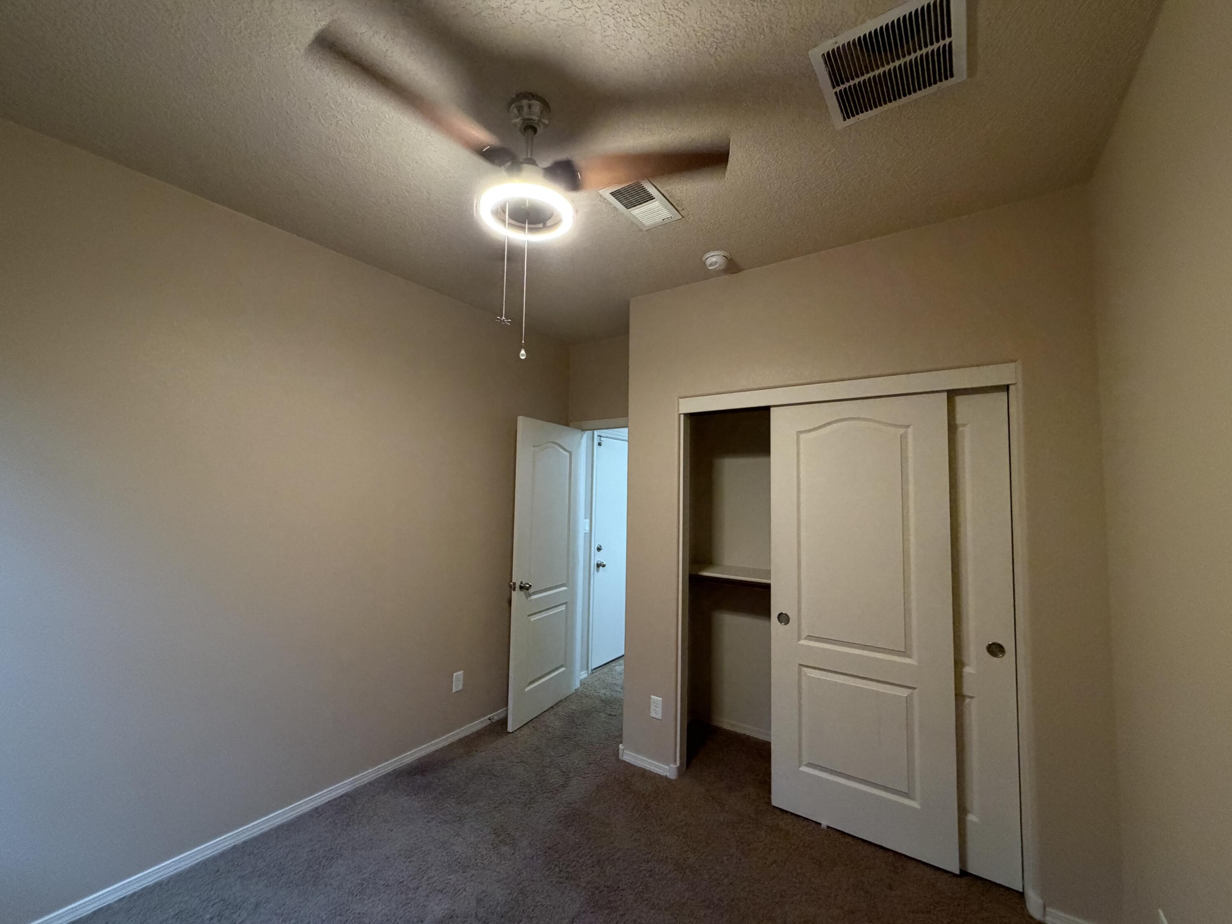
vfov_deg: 85.7
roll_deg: -1.9
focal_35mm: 14
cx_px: 616
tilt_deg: +2.7
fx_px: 498
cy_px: 462
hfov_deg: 102.1
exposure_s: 1/60
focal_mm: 2.22
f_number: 2.2
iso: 500
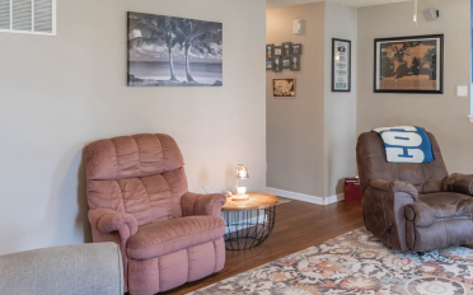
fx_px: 477
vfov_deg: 33.8
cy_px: 80
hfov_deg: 50.6
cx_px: 355
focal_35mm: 37
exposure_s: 1/15
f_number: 5
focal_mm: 18
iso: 250
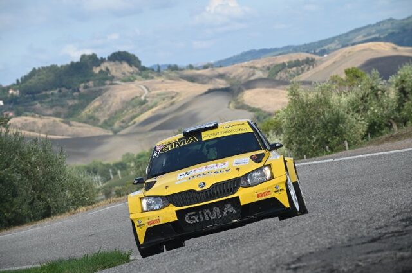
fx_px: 2000
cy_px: 136
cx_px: 206
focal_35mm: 175
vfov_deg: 7.8
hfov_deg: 11.8
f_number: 7.1
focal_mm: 175
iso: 400
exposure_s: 1/1250
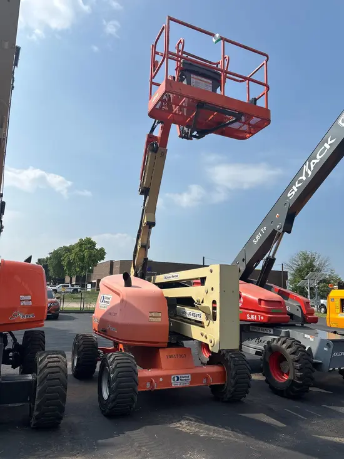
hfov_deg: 53.1
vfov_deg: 67.3
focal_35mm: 26
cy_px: 230
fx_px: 344
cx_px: 172
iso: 50
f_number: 1.6
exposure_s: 1/4630
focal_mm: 5.96
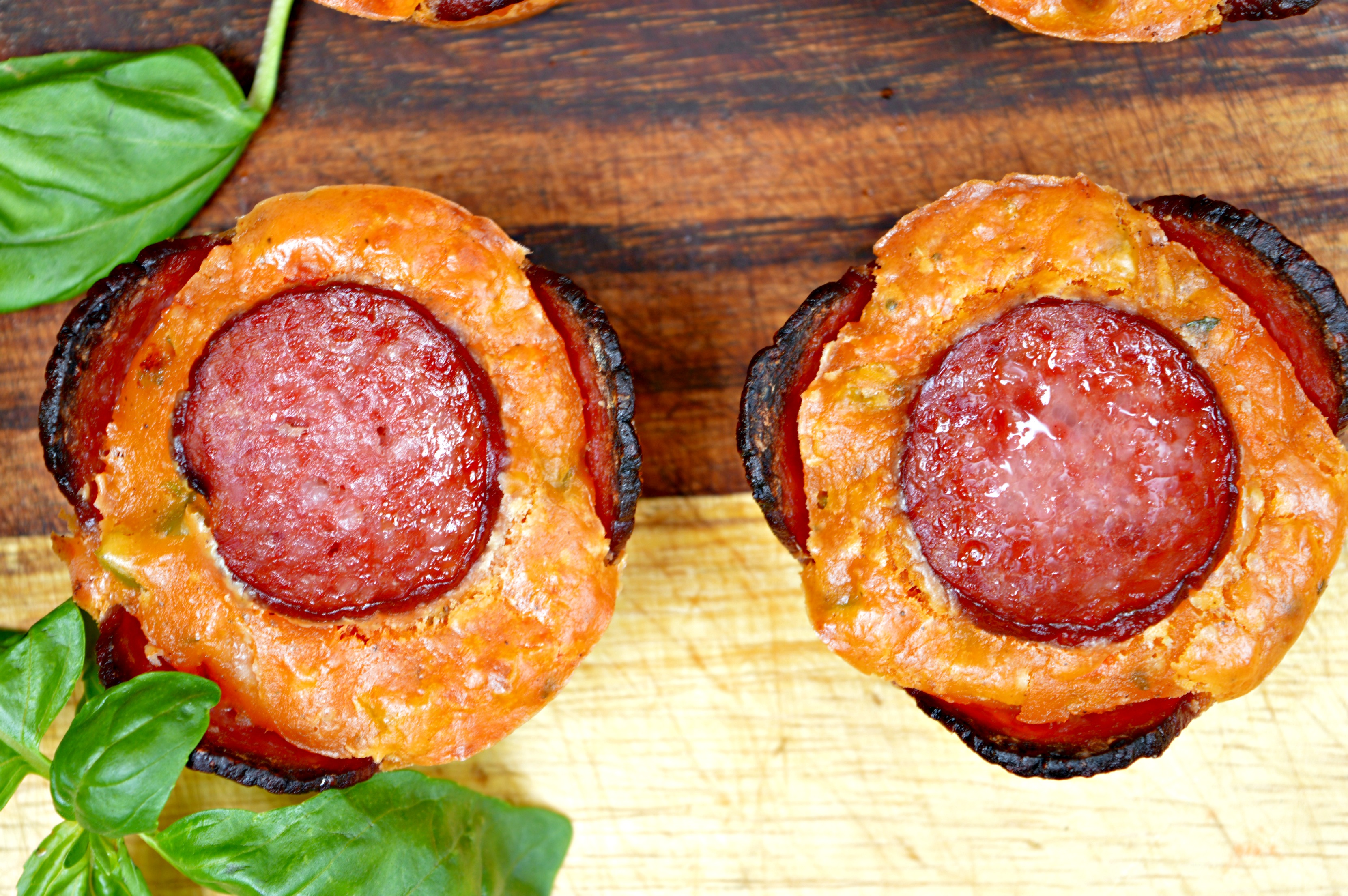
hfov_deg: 24.6
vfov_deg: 16.5
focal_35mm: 82
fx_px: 3086
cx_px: 674
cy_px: 448
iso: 100
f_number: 5.6
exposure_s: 1/15
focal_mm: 55
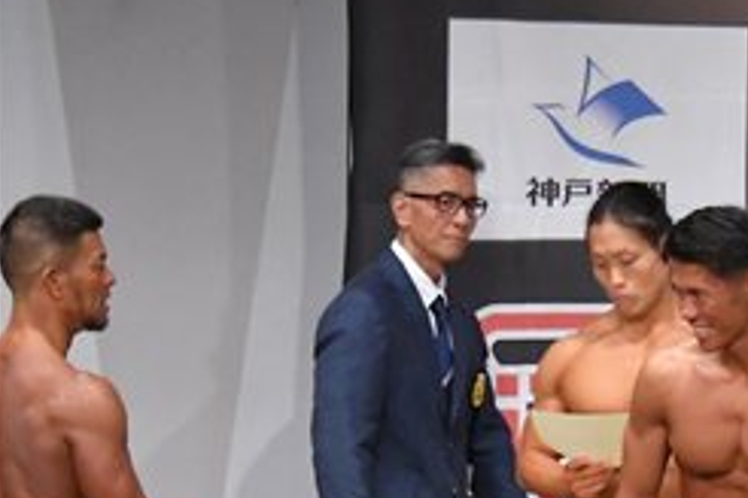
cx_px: 464
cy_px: 595
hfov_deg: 4.8
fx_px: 8851
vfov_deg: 3.2
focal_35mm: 426
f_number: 5.6
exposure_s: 1/400
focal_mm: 90
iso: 6400
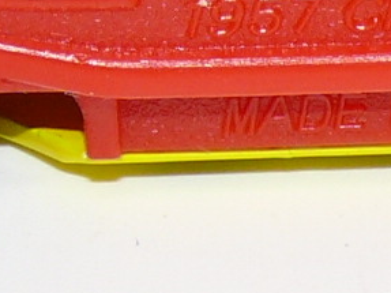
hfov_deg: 3.4
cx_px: 486
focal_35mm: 574
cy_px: -210
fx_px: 6481
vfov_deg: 2.6
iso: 100
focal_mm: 13.5
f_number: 4
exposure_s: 1/30
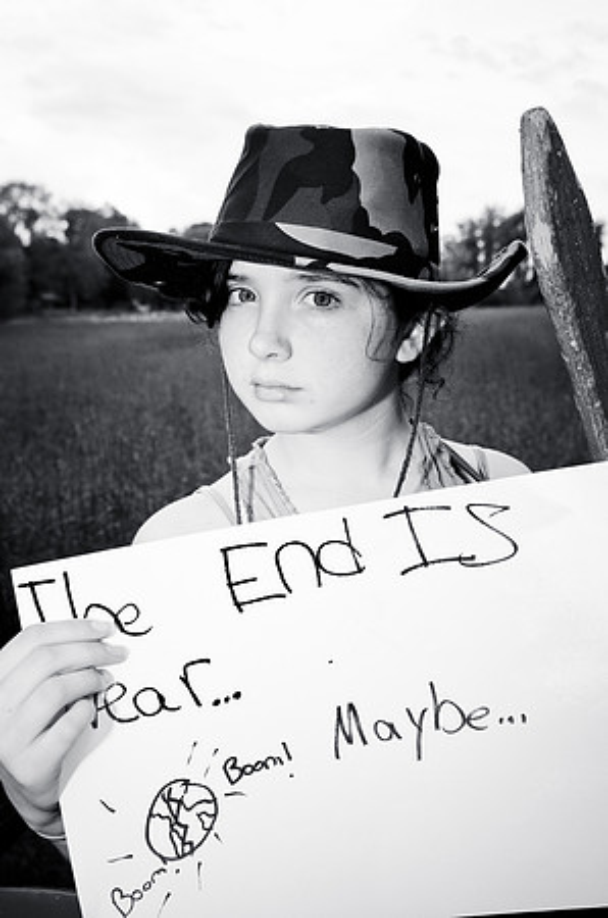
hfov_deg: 36.7
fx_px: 916
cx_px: 304
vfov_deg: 53.2
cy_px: 459
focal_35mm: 36
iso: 250
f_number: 5
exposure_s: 1/250
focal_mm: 24
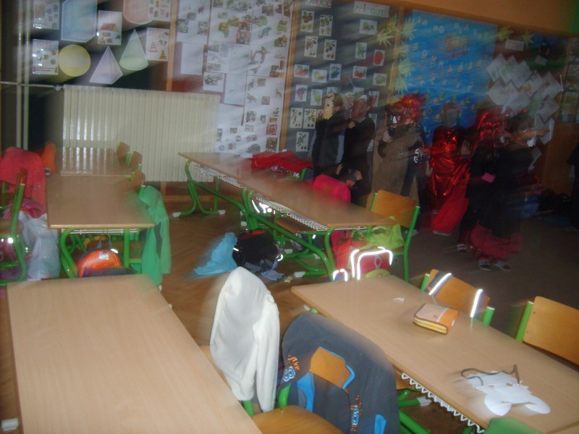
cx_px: 290
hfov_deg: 52.6
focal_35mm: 35
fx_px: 585
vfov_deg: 40.7
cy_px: 217
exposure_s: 1/45
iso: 126
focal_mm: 5.8
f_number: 2.8
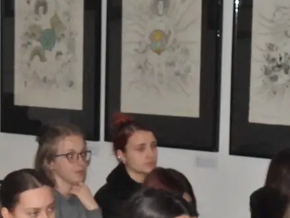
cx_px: -53
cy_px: 225
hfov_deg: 11.2
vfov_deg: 8.5
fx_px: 1451
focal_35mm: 173
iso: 200
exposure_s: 1/30
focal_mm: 5.9
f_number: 4
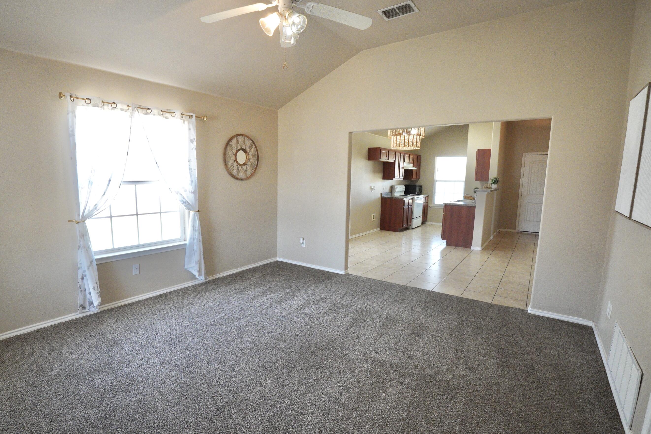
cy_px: 226
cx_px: 298
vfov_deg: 70.4
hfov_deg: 93.1
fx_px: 307
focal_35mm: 17
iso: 6400
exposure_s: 1/320
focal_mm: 10
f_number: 6.3
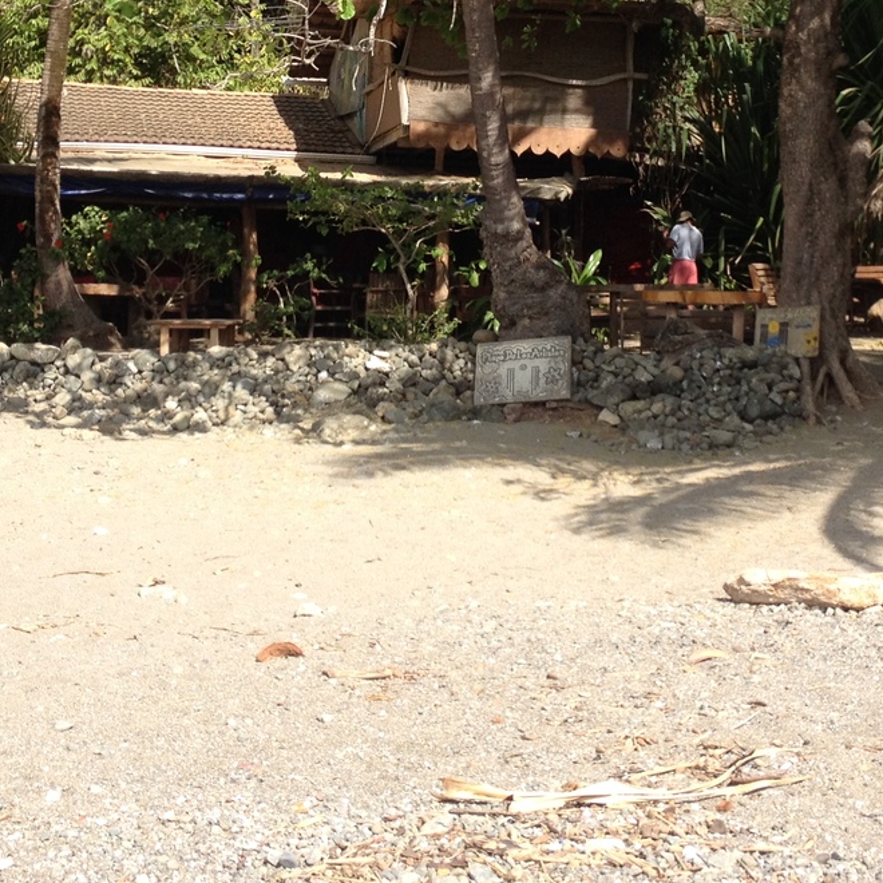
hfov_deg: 23.0
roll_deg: +0.0
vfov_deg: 22.7
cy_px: 162
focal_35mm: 75
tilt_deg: +2.7
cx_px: 503
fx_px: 2164
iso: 50
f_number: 2.4
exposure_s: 1/1022
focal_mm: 4.28
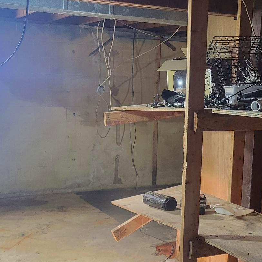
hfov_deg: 29.2
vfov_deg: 29.4
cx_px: 191
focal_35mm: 58
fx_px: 497
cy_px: 165
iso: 320
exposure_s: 1/120
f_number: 1.8
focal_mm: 5.4
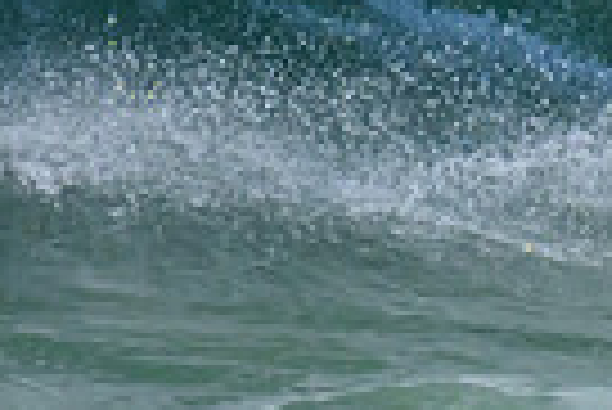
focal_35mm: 3403
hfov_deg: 0.6
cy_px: -92
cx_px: 1292
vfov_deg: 0.4
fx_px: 57912
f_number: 11
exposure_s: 1/2500
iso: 4000
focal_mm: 800
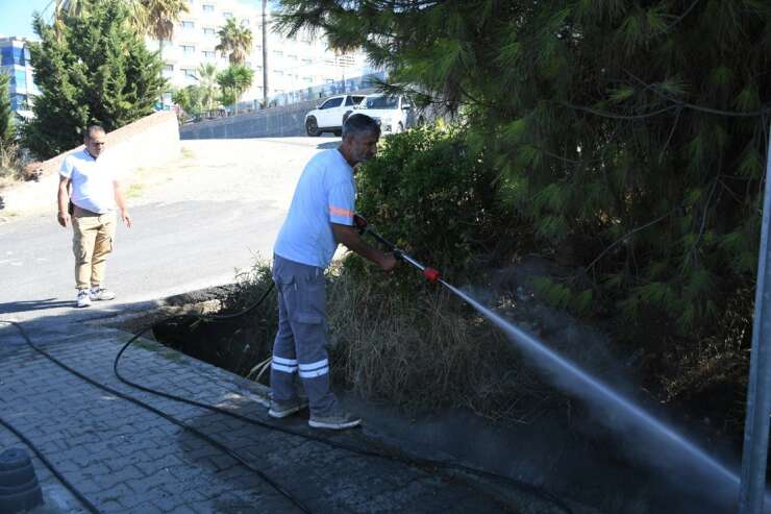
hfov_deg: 55.8
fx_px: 728
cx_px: 386
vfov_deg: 38.9
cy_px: 257
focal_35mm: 34
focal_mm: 23
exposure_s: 1/250
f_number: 3.8
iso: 110
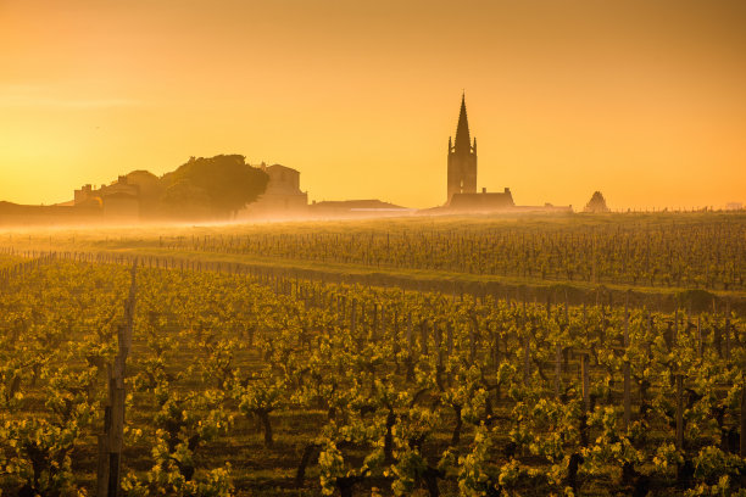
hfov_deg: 28.8
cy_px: 248
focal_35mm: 70
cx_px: 373
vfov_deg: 19.5
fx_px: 1450
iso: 250
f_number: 5.6
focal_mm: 70
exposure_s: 1/1000
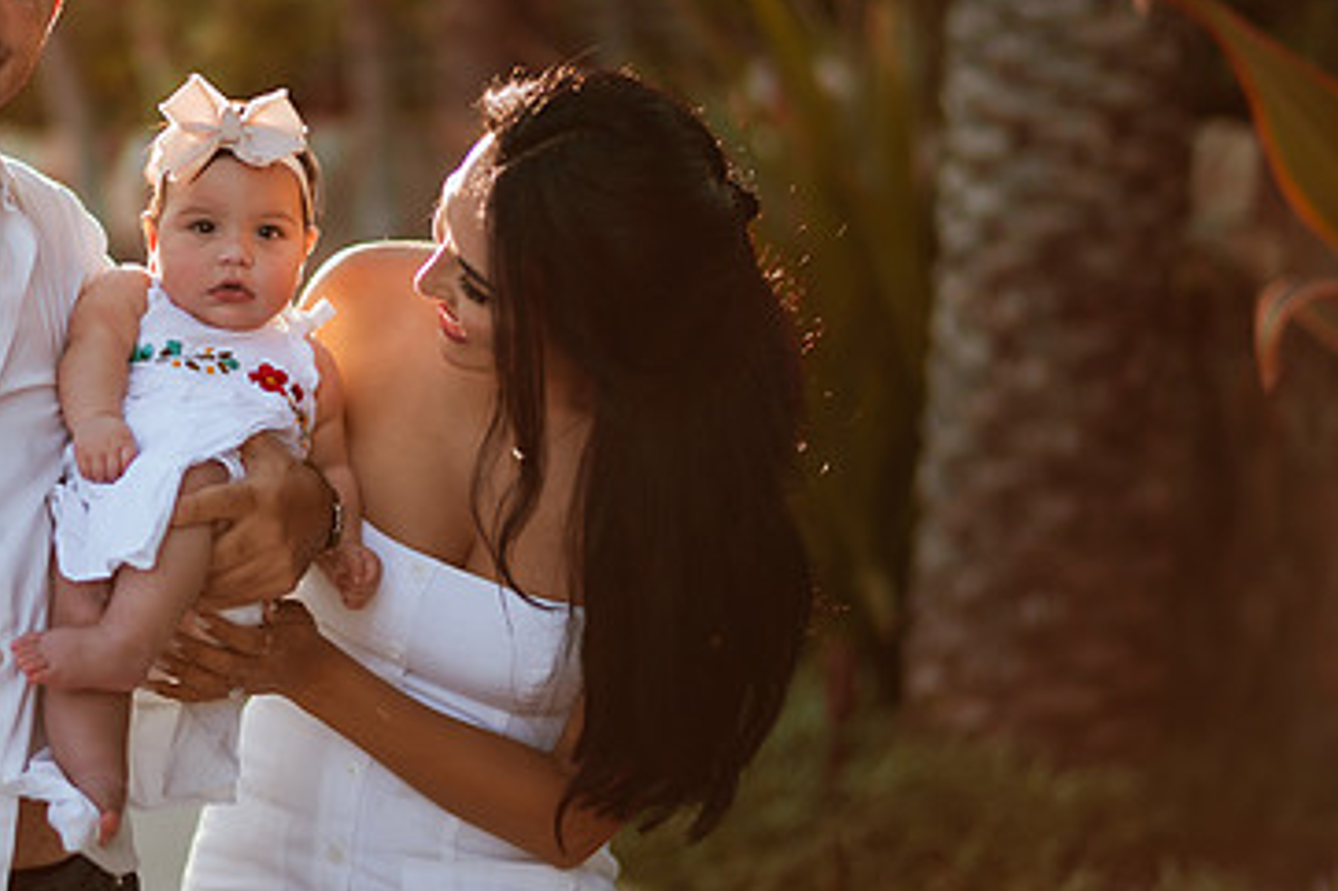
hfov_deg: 21.7
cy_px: 364
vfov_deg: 14.7
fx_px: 3455
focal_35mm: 93
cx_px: 296
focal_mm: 58
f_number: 1.4
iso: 50
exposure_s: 1/640
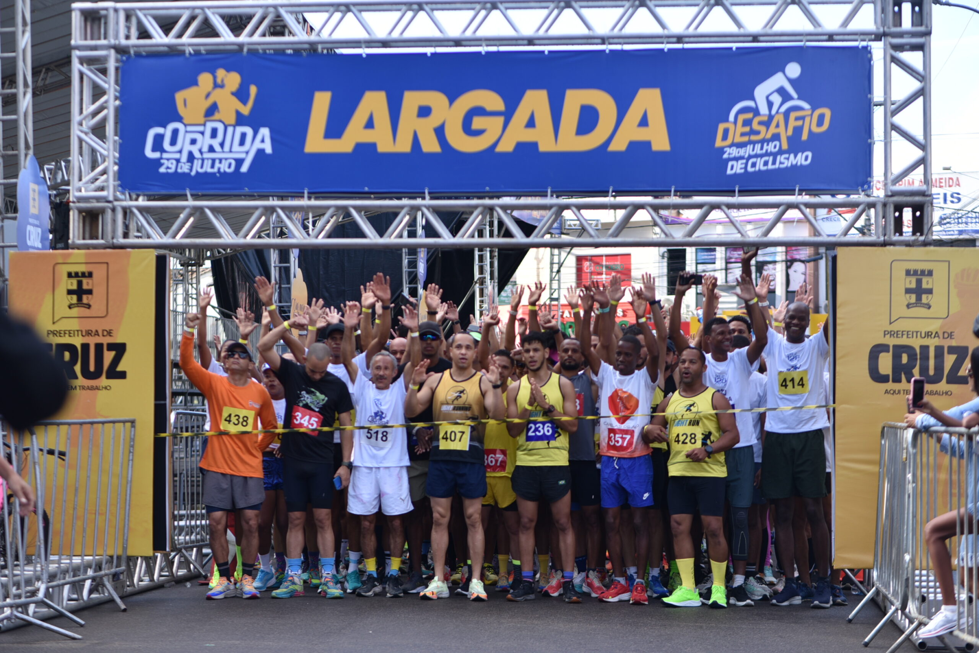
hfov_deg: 23.9
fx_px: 2312
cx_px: 490
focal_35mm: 85
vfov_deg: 16.1
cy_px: 326
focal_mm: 85
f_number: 2.2
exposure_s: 1/500
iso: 100
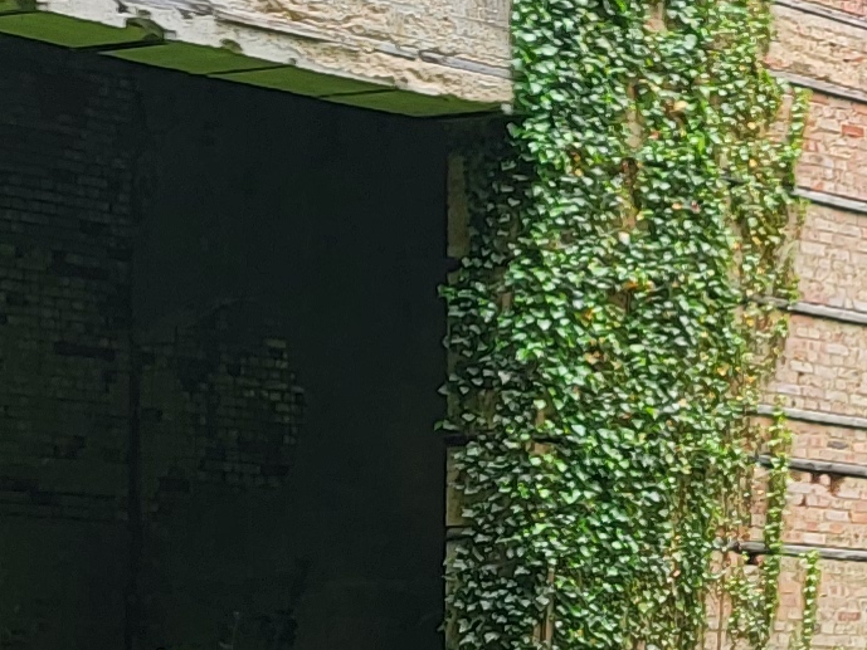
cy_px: 532
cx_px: 1267
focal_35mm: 151
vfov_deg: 9.8
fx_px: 3783
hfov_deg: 12.5
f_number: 1.8
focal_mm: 5.4
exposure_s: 1/190
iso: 40
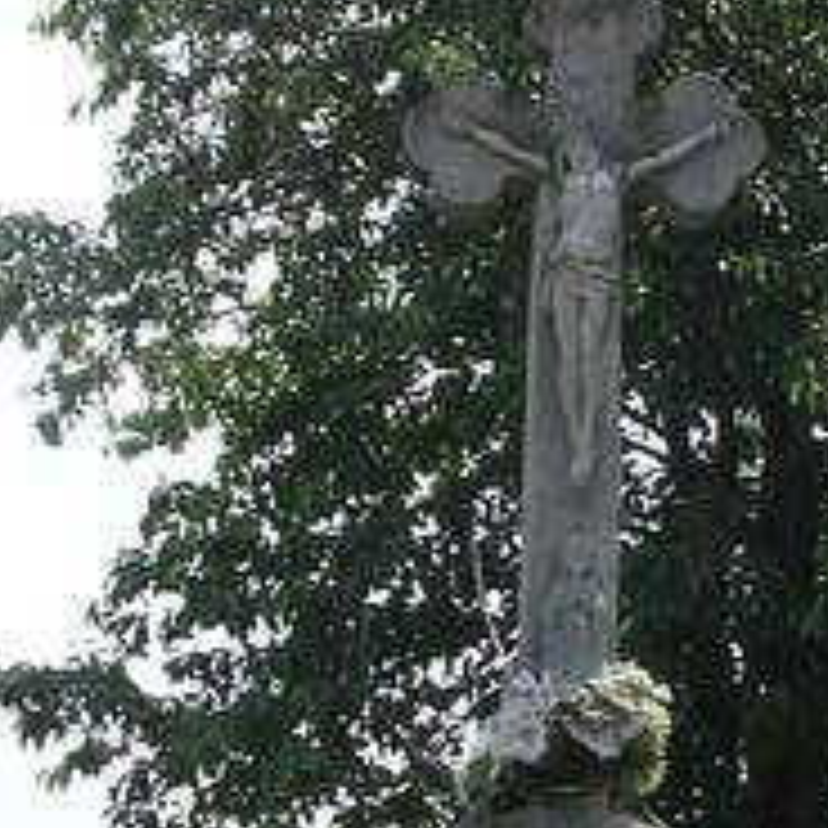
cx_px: 639
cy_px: 630
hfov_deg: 14.8
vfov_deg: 14.8
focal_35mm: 117
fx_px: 3166
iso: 100
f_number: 5.6
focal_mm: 5.8
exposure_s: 1/229
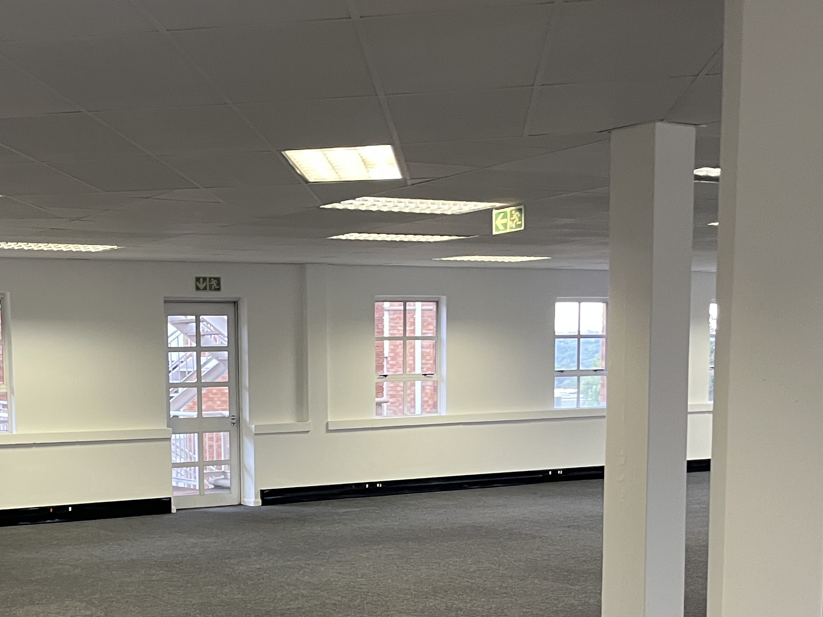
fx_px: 1308
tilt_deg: -6.6
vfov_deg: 25.9
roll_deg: +0.3
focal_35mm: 55
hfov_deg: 34.3
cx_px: 219
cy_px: 534
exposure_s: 1/50
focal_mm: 5.1
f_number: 1.6
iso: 200
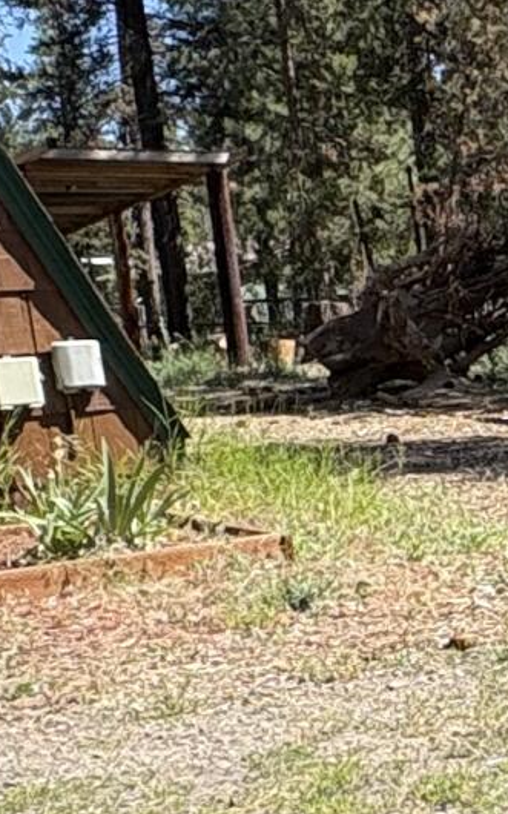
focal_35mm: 84
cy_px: 665
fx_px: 1862
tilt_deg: -11.3
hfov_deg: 13.6
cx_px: 956
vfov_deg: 24.2
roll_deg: +3.1
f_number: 2.2
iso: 40
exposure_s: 1/889
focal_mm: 2.22
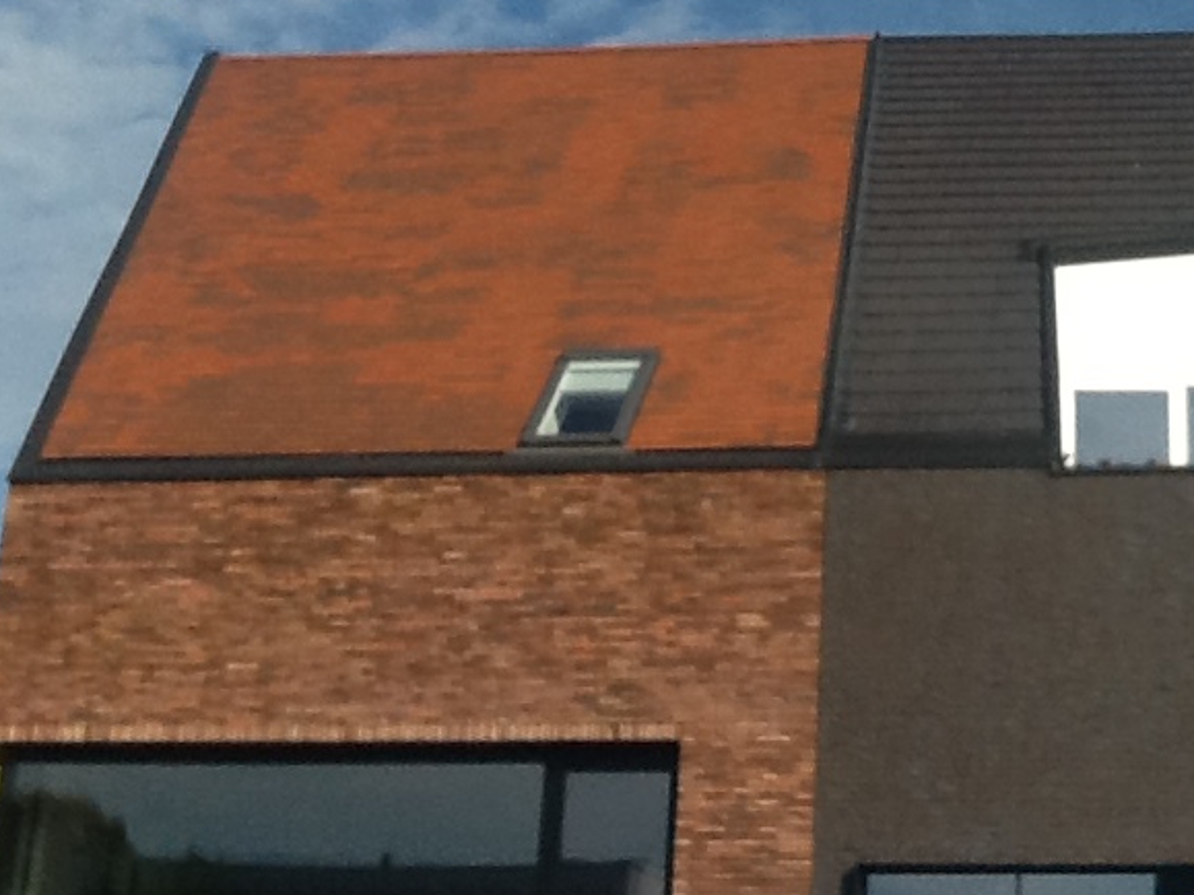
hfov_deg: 26.3
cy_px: 184
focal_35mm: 73
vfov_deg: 20.0
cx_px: 914
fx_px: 2517
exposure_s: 1/1672
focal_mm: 2.03
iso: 40
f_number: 2.4
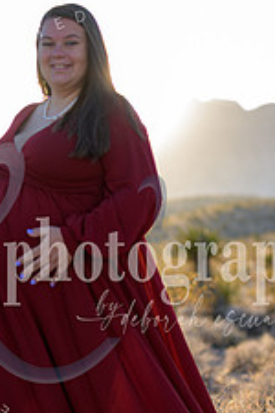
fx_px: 1604
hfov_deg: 9.8
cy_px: 228
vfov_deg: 14.7
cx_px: 108
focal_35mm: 140
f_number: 2.8
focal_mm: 70
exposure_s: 1/1250
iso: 400
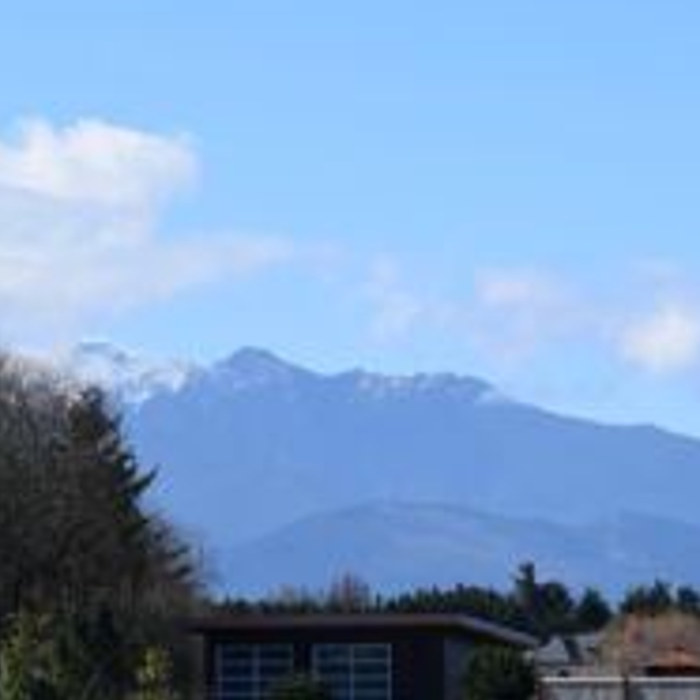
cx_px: 504
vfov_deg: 7.8
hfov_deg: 7.8
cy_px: 363
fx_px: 5148
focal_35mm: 225
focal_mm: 82
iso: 200
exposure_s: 1/800
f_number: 7.1
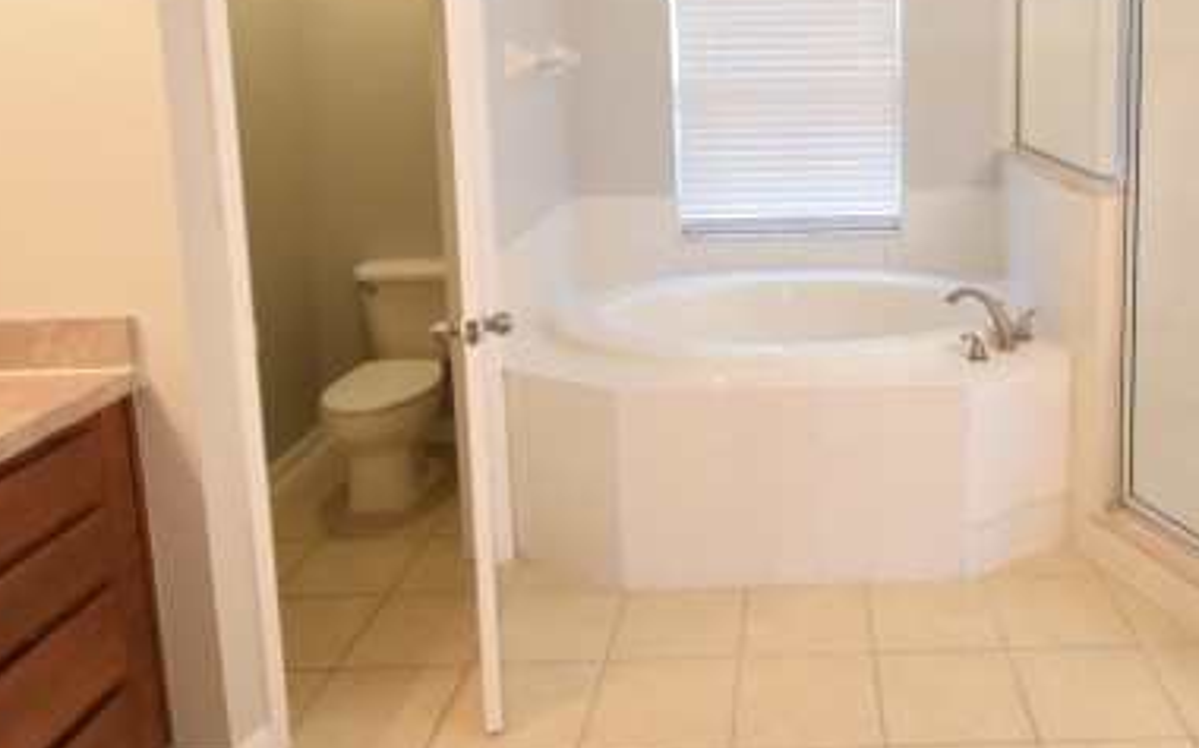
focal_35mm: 29
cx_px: 833
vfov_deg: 41.3
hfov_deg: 62.5
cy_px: 155
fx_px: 947
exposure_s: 1/60
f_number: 3.5
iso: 900
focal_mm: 10
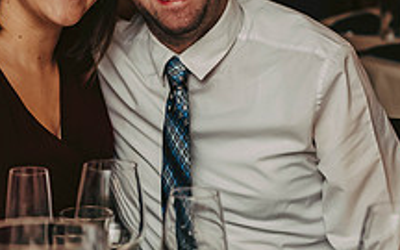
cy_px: 77
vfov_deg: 6.8
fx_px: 2093
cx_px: 72
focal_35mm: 192
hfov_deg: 10.9
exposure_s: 1/200
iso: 2000
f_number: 3.2
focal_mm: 70
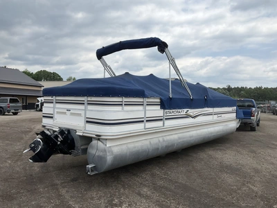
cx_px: 138
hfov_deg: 61.7
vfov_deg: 48.2
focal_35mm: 29
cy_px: 104
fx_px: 232
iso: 25
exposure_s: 1/2427
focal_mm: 3
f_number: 1.8
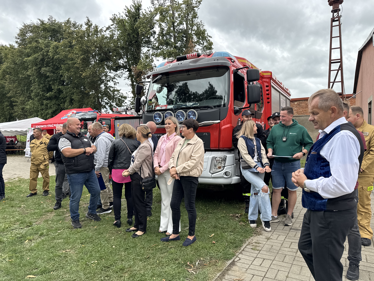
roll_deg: +0.1
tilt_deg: -0.6
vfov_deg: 56.8
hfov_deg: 71.6
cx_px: 187
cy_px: 140
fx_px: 259
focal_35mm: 24
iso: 80
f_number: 1.78
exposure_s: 1/938
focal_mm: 6.76
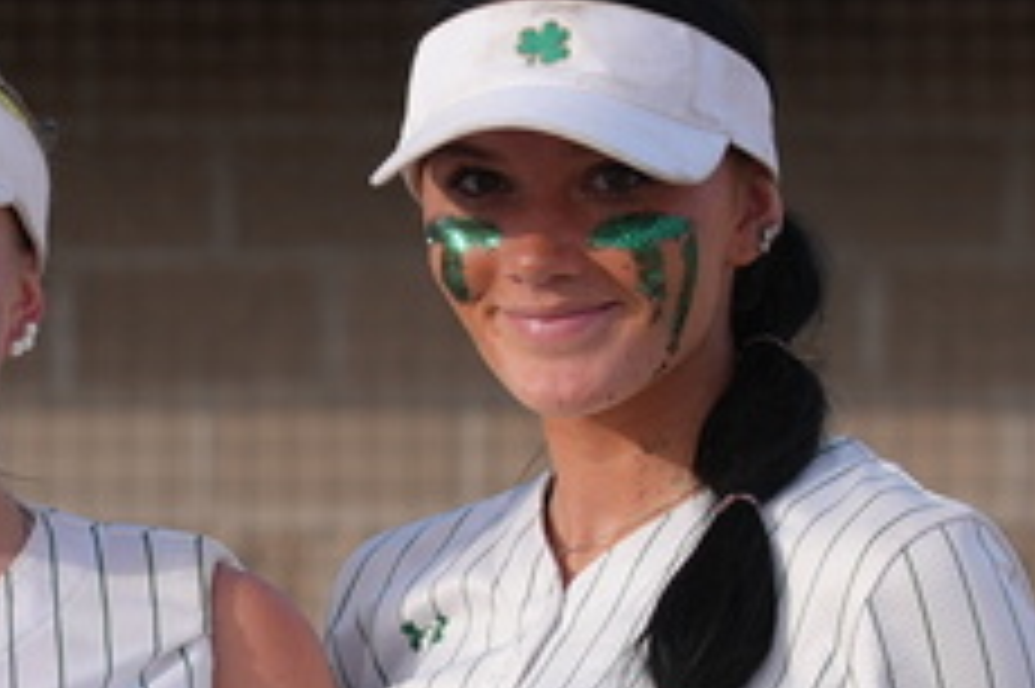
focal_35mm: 330
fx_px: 9480
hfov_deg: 6.2
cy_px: 733
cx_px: -32
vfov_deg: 4.2
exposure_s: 1/400
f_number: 4.5
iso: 80
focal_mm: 74
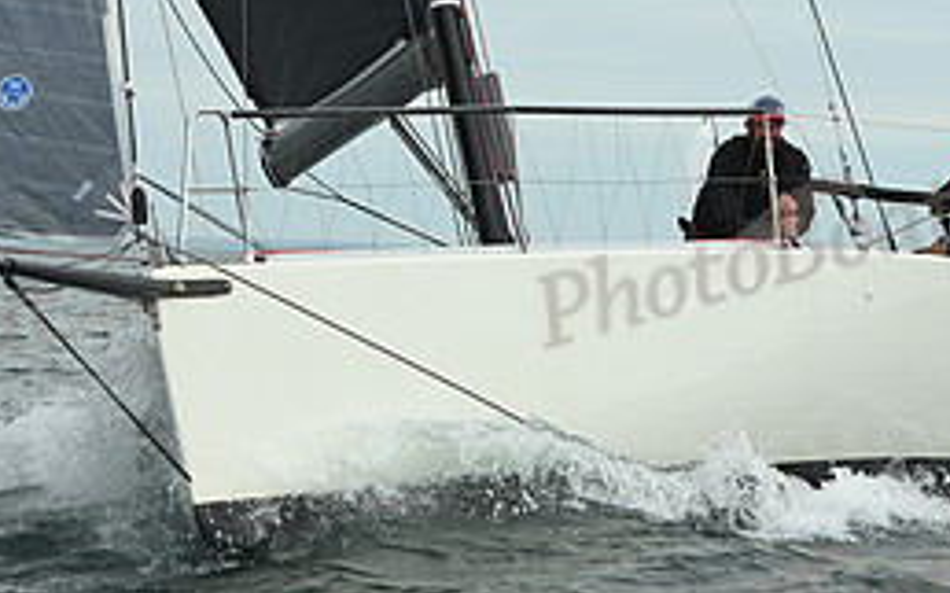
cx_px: 350
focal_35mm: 298
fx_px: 7712
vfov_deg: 4.4
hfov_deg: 7.0
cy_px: 112
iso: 400
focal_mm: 130
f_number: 8
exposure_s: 1/800
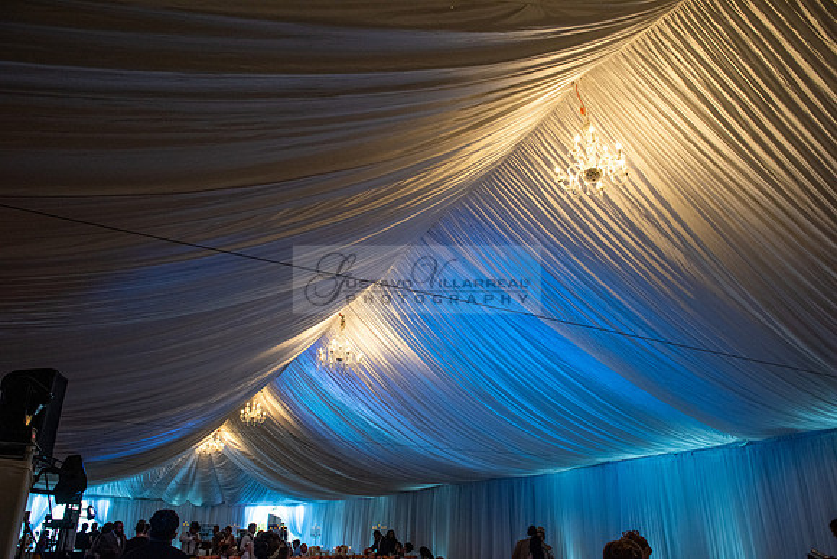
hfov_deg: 73.7
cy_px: 280
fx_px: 558
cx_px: 418
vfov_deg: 53.2
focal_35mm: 24
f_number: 7.1
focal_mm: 24
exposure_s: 1/125
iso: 1600
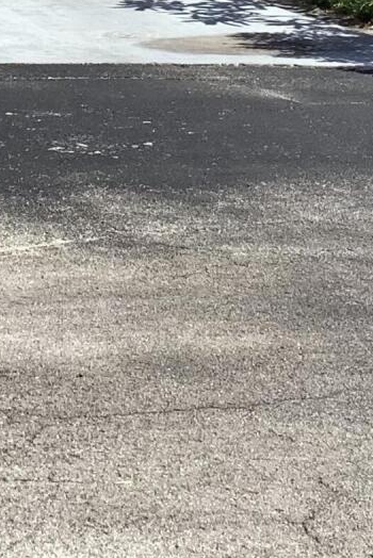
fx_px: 1909
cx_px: -14
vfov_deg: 15.2
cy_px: -309
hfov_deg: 11.0
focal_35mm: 123
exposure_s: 1/1404
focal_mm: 3.3
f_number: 2.4
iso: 25
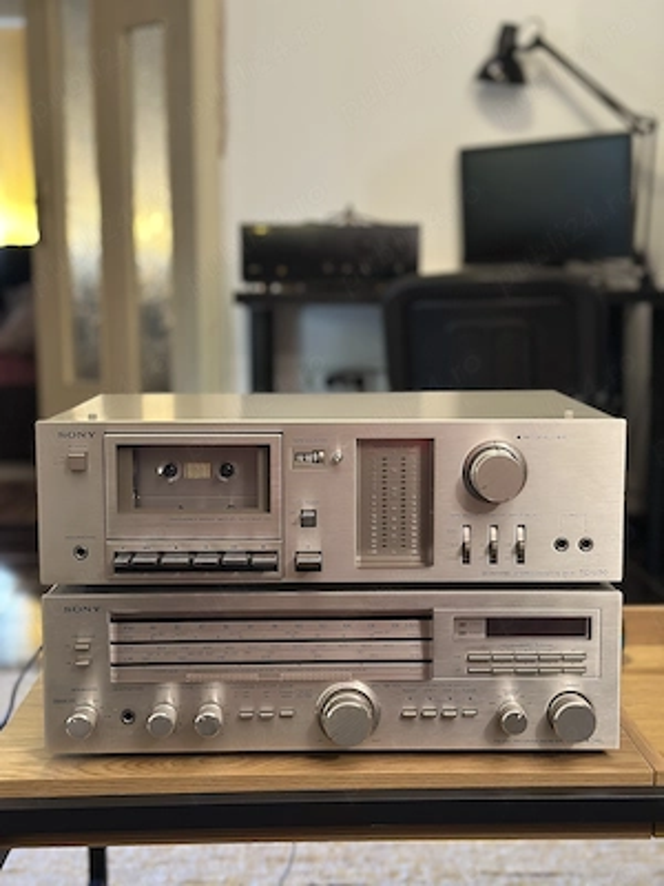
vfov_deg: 39.7
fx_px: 1228
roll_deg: -0.9
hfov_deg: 30.3
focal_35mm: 48
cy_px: 443
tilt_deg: -7.2
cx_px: 332
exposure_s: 1/33
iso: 320
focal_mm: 6.86
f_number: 1.78
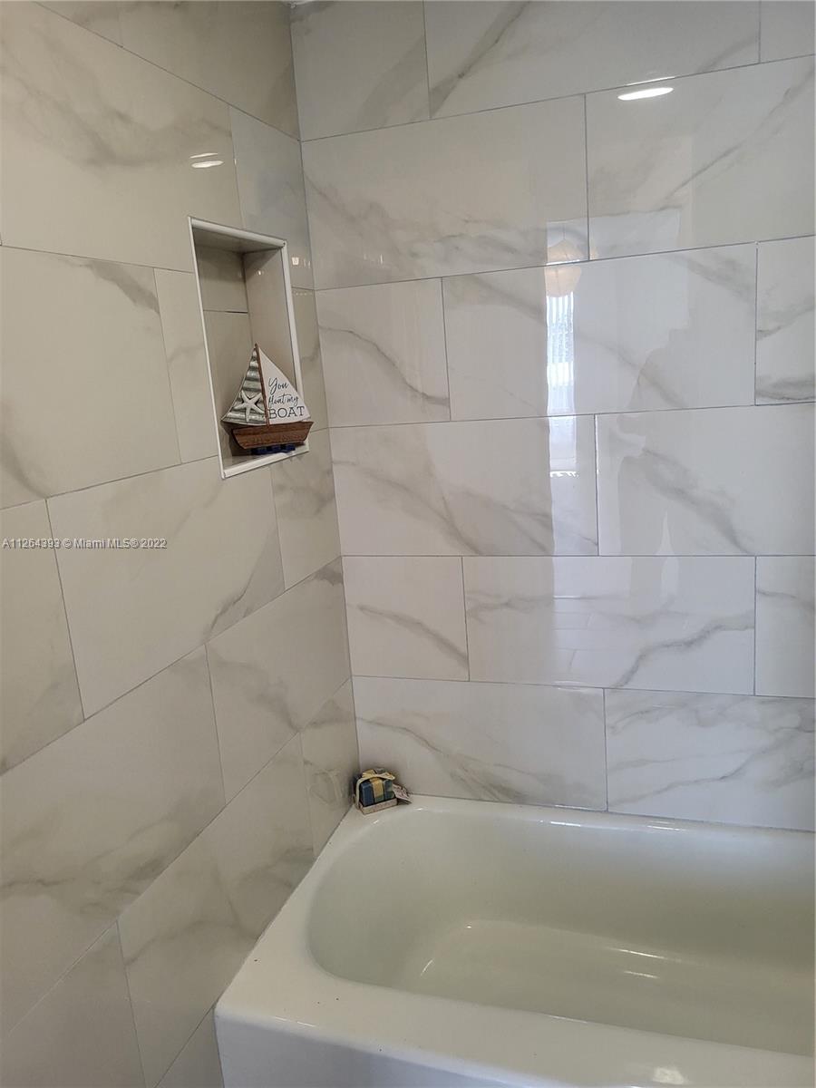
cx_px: 408
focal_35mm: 26
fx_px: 817
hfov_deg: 53.1
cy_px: 544
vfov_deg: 67.3
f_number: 1.8
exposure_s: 1/120
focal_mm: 5.4
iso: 250
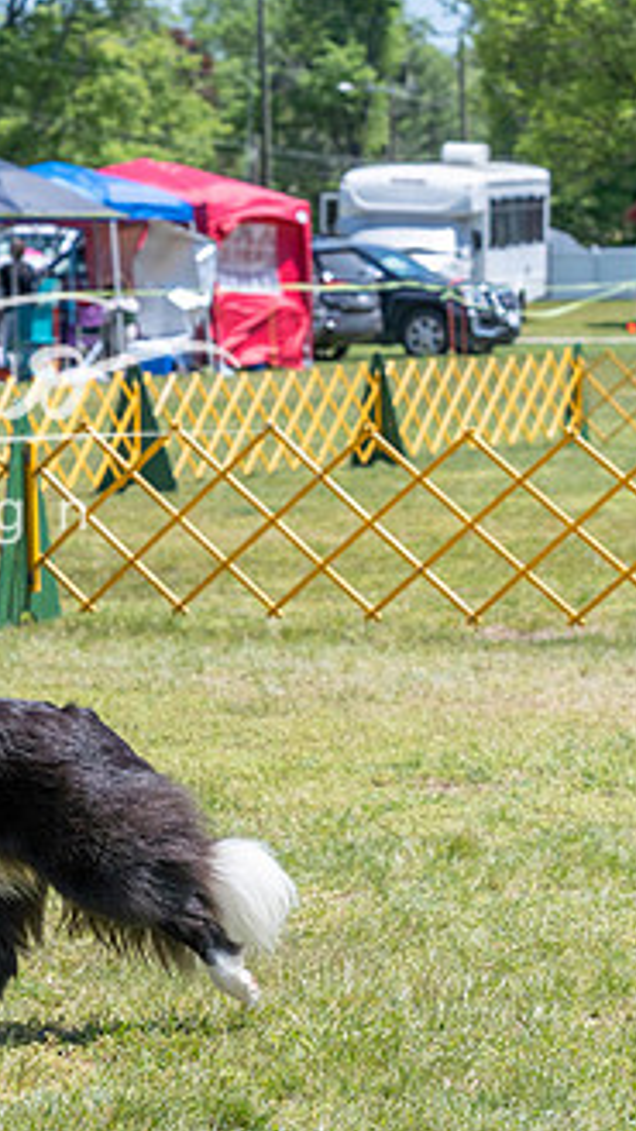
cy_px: 617
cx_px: -340
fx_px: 4378
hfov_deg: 8.1
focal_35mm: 146
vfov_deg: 14.7
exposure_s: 1/2500
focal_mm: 75
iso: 640
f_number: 6.3
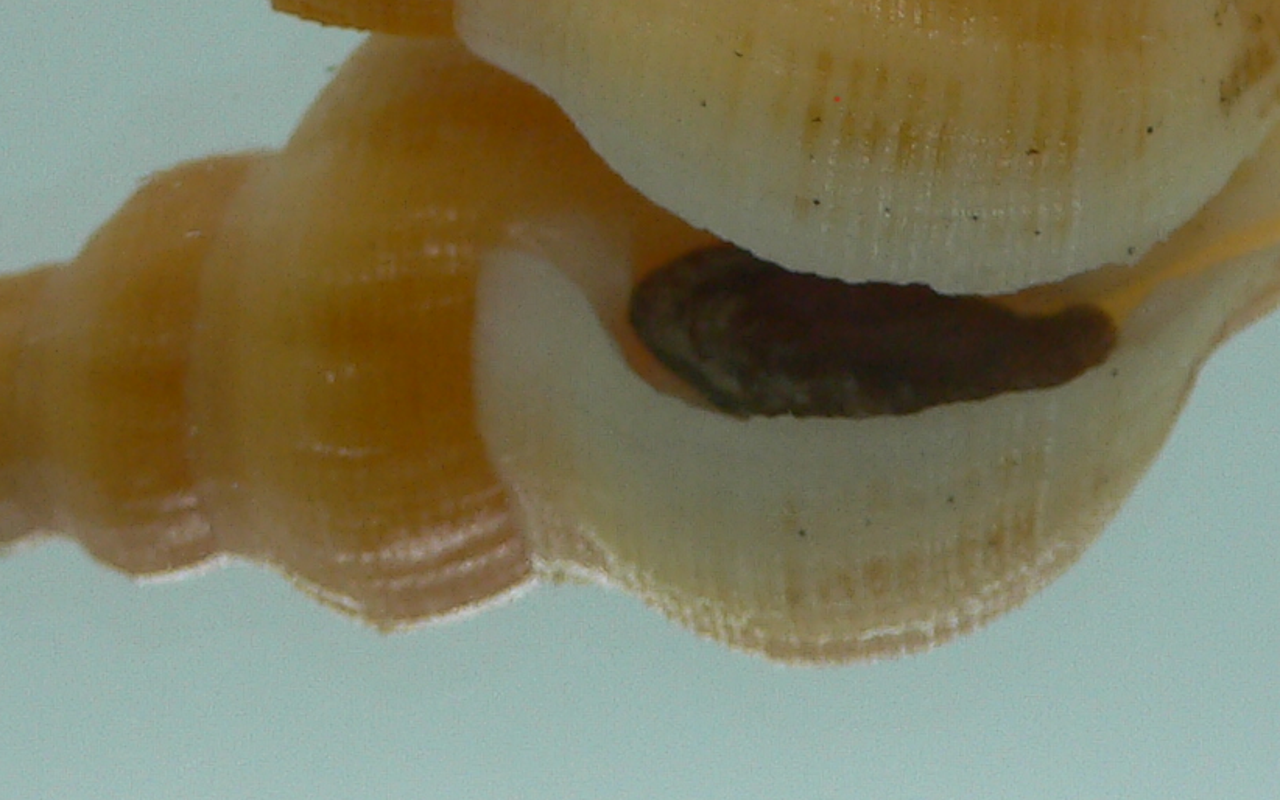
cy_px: -132
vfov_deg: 14.0
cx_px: 662
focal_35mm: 91
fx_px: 3175
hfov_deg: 22.8
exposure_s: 1/60
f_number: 2.8
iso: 80
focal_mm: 4.6
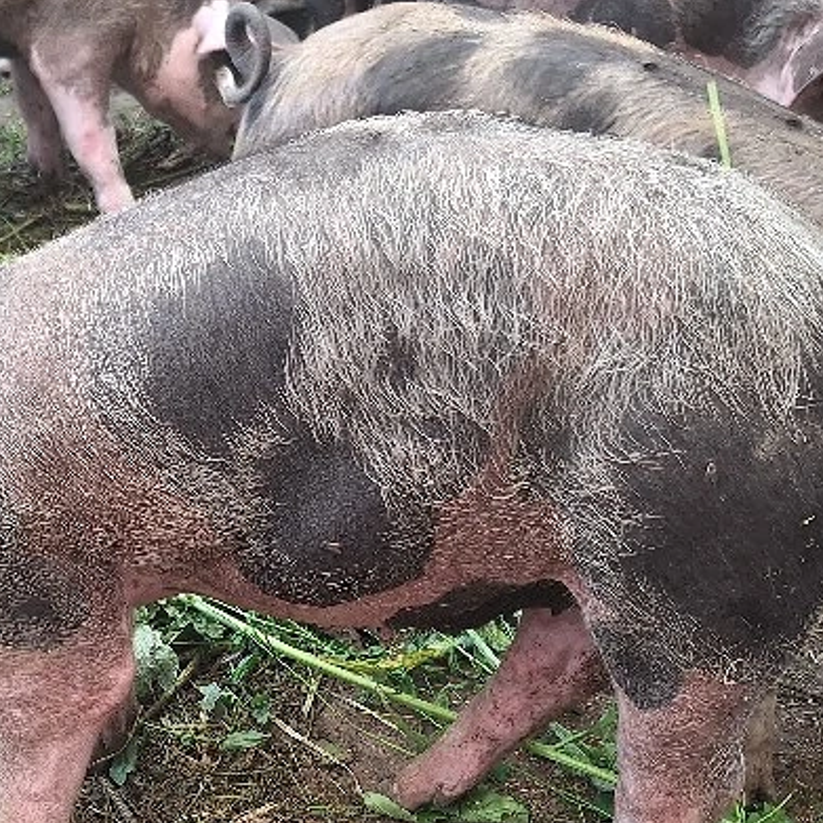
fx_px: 1399
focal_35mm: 52
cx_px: 170
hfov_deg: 32.0
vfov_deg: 32.1
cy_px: 631
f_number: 1.8
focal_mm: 5.54
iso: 100
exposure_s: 1/50
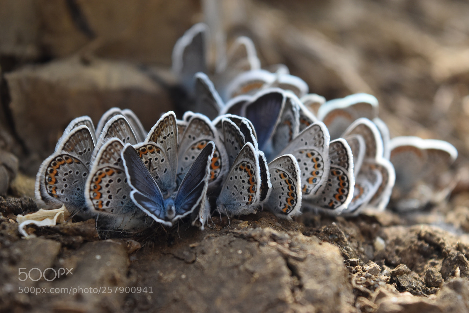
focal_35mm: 82
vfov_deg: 16.6
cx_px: 234
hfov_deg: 24.6
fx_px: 1075
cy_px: 156
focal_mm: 55
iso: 450
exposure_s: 1/125
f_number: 5.6
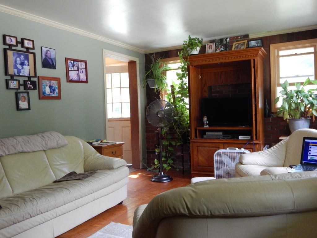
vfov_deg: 45.4
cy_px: 119
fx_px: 284
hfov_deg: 58.4
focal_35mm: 31
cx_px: 158
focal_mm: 5.6
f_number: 3.2
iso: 320
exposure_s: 1/30
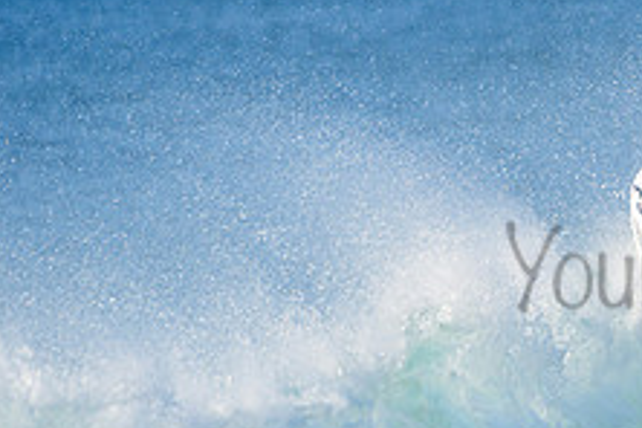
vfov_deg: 1.1
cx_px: 804
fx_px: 23306
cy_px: 241
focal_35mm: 1307
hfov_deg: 1.6
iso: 320
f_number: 5.6
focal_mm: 500
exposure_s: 1/2000
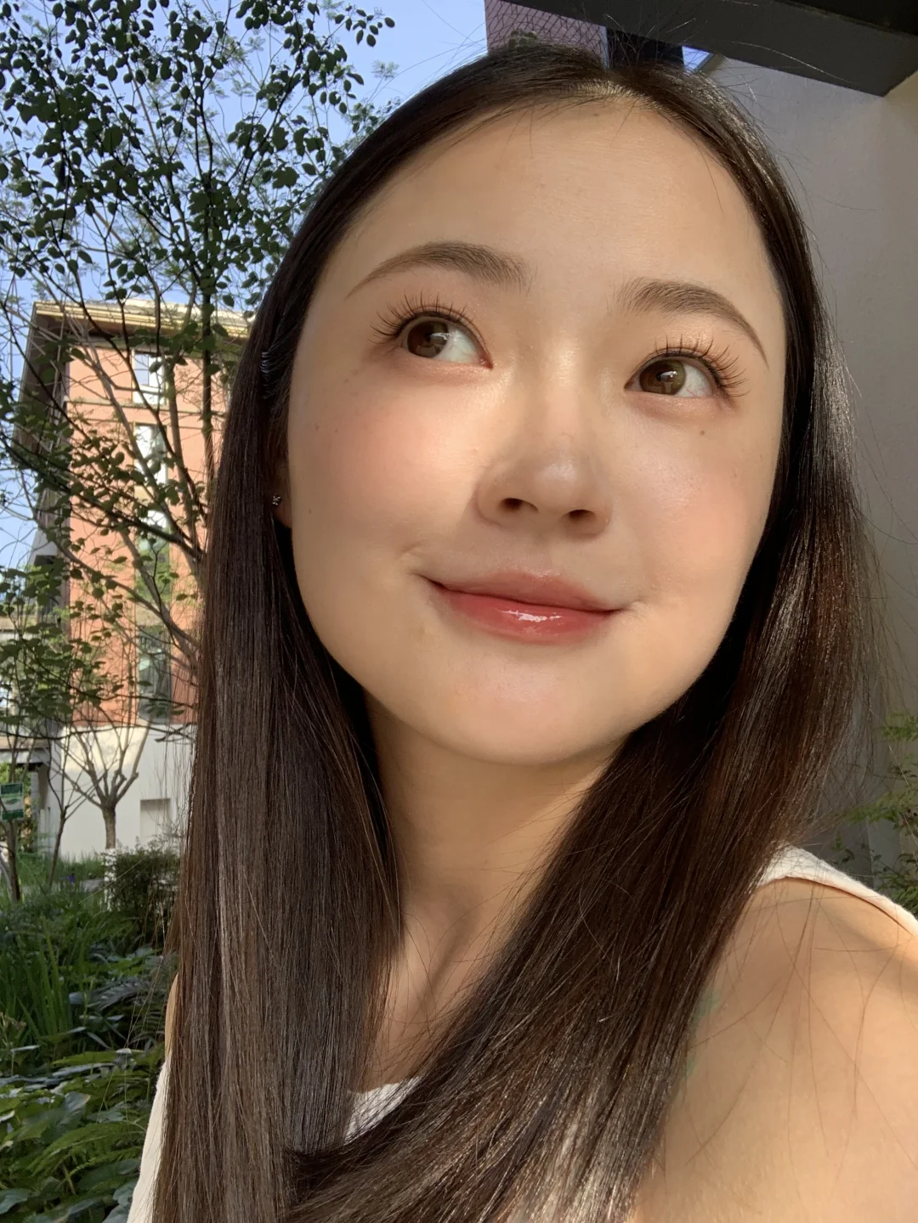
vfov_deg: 56.8
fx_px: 1131
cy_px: 612
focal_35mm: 32
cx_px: 459
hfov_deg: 44.2
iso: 16
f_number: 2.2
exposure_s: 1/162
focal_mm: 2.87
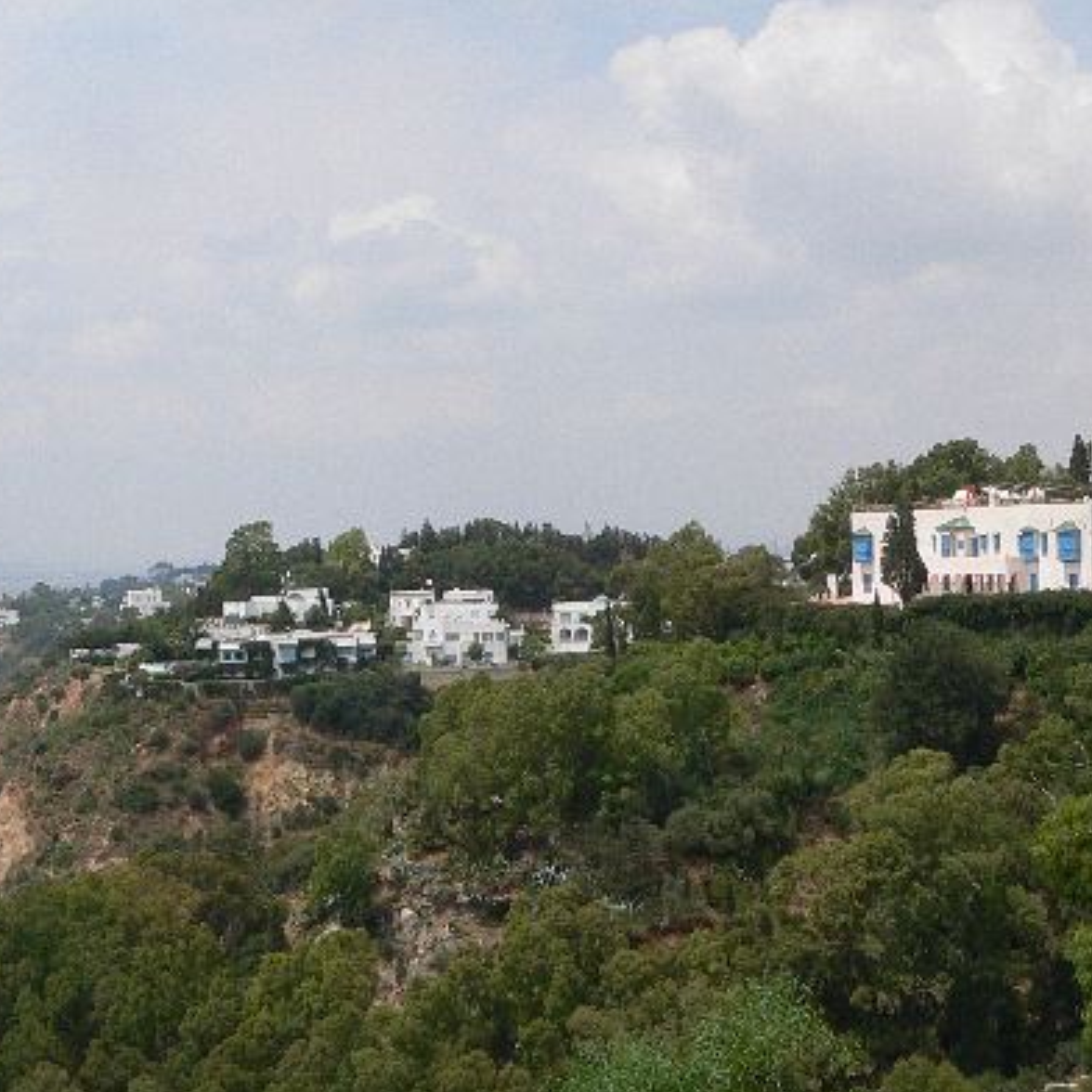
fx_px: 2320
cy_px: 518
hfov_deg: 26.4
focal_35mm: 65
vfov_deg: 26.5
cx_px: 671
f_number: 5.6
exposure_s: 1/640
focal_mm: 6
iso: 80
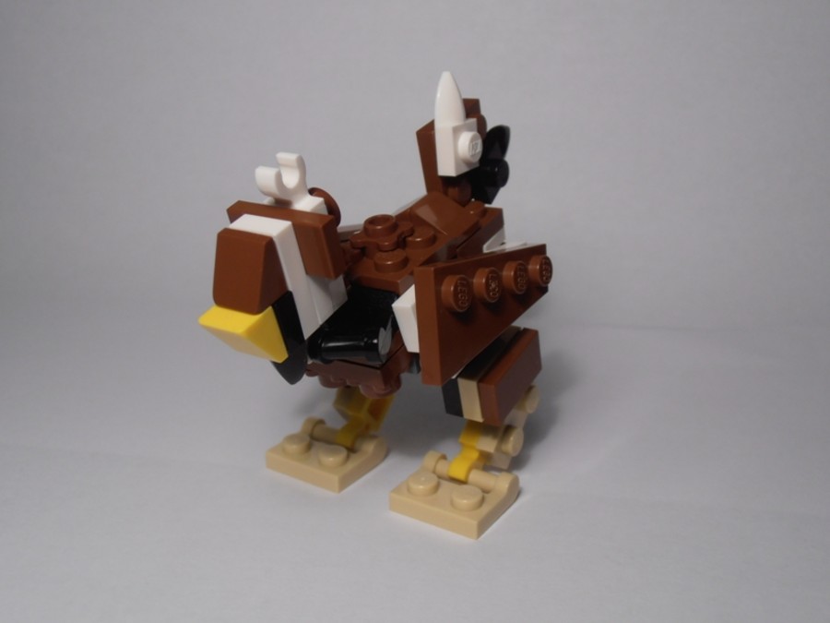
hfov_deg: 50.1
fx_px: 887
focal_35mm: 37
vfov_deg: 38.7
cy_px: 312
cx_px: 415
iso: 80
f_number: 3.9
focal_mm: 6.61
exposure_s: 1/50
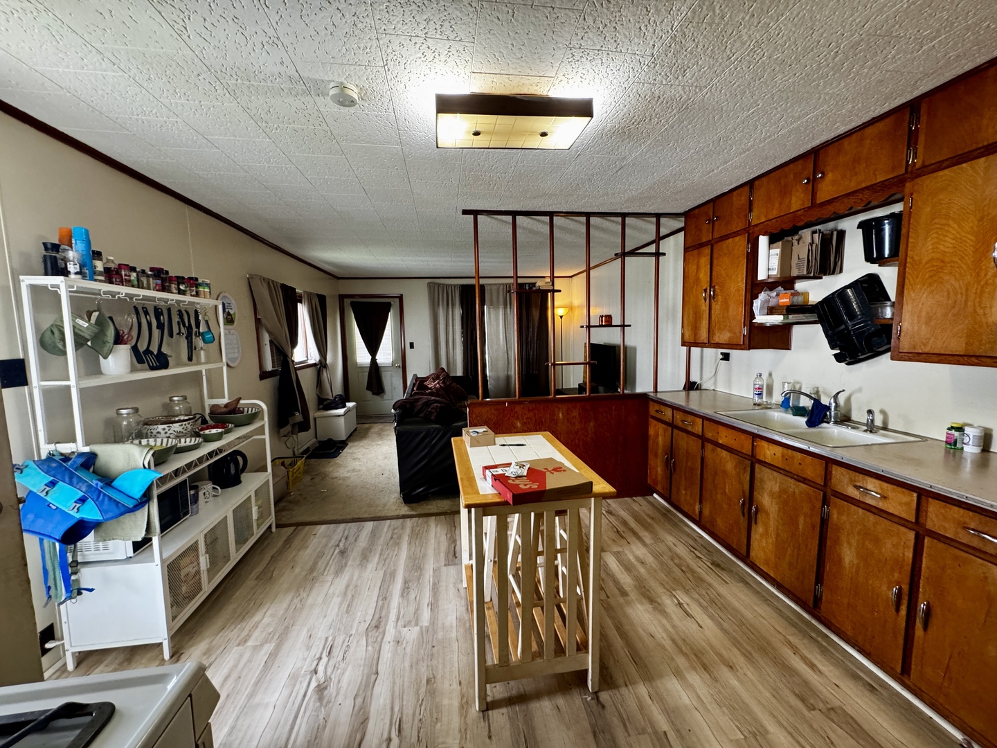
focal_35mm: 14
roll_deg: +0.4
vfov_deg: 85.7
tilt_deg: -6.6
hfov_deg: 102.1
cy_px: 374
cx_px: 498
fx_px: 403
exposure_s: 1/60
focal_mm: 2.22
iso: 320
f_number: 2.2
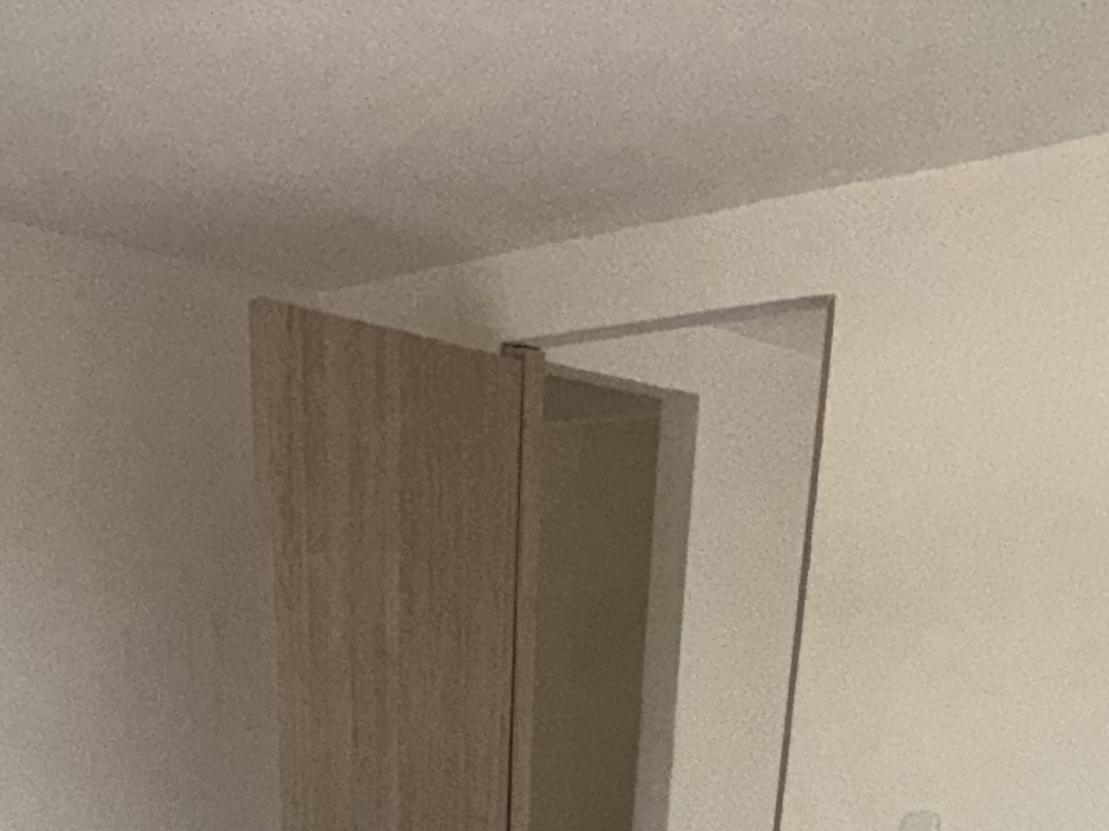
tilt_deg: -25.1
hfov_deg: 42.8
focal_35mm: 44
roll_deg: -1.4
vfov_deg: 24.3
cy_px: 1300
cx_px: 452
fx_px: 1410
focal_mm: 2.22
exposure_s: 1/121
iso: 160
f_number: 2.2
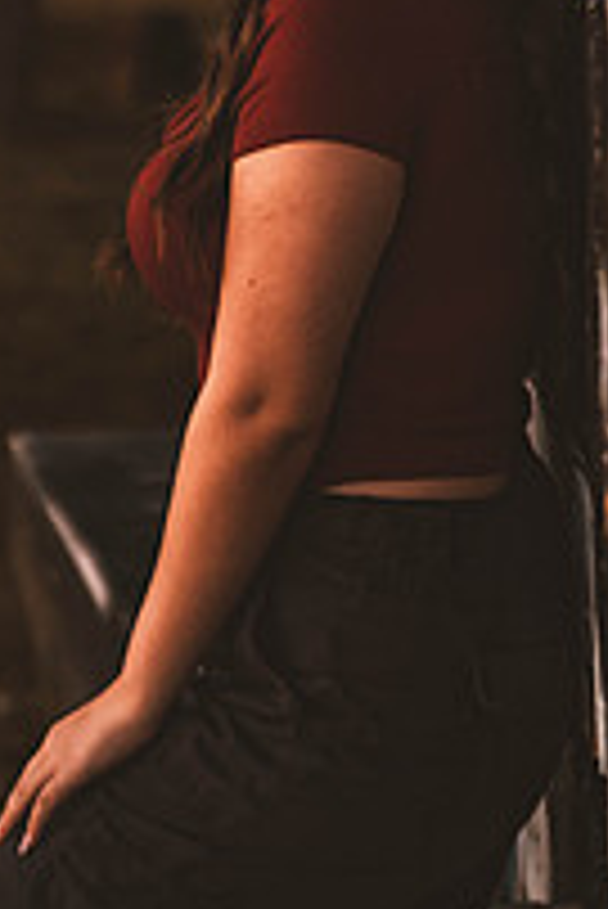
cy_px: 238
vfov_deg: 12.3
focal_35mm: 167
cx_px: 369
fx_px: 4223
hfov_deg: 8.2
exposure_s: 1/100
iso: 1000
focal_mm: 75
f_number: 2.8
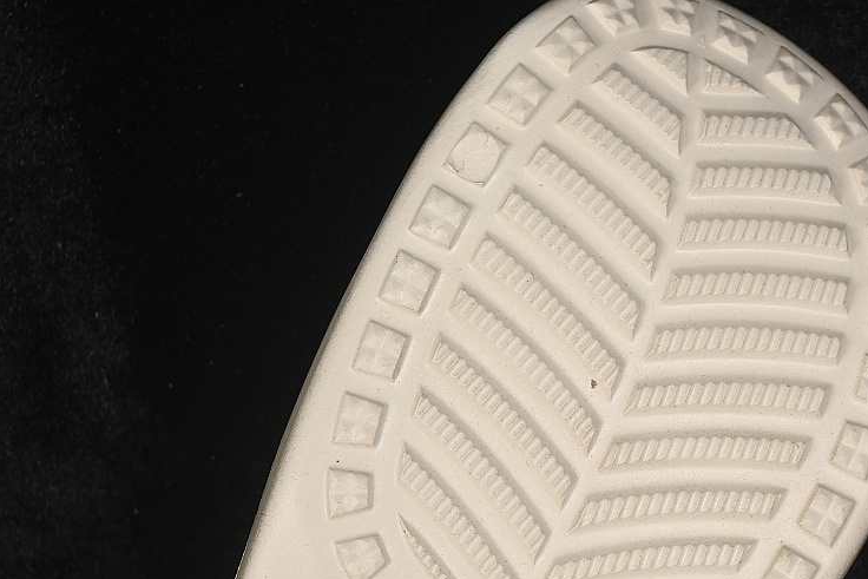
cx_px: 587
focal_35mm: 110
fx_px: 2653
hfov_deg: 18.5
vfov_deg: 12.5
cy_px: 348
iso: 160
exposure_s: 1/80
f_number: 7.1
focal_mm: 50
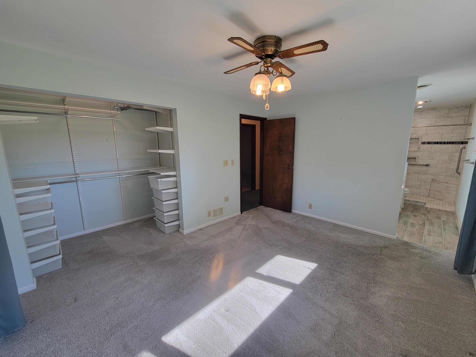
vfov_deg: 89.9
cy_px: 178
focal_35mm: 13
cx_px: 238
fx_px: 179
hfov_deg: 106.2
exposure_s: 1/120
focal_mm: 2.2
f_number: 2.2
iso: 80
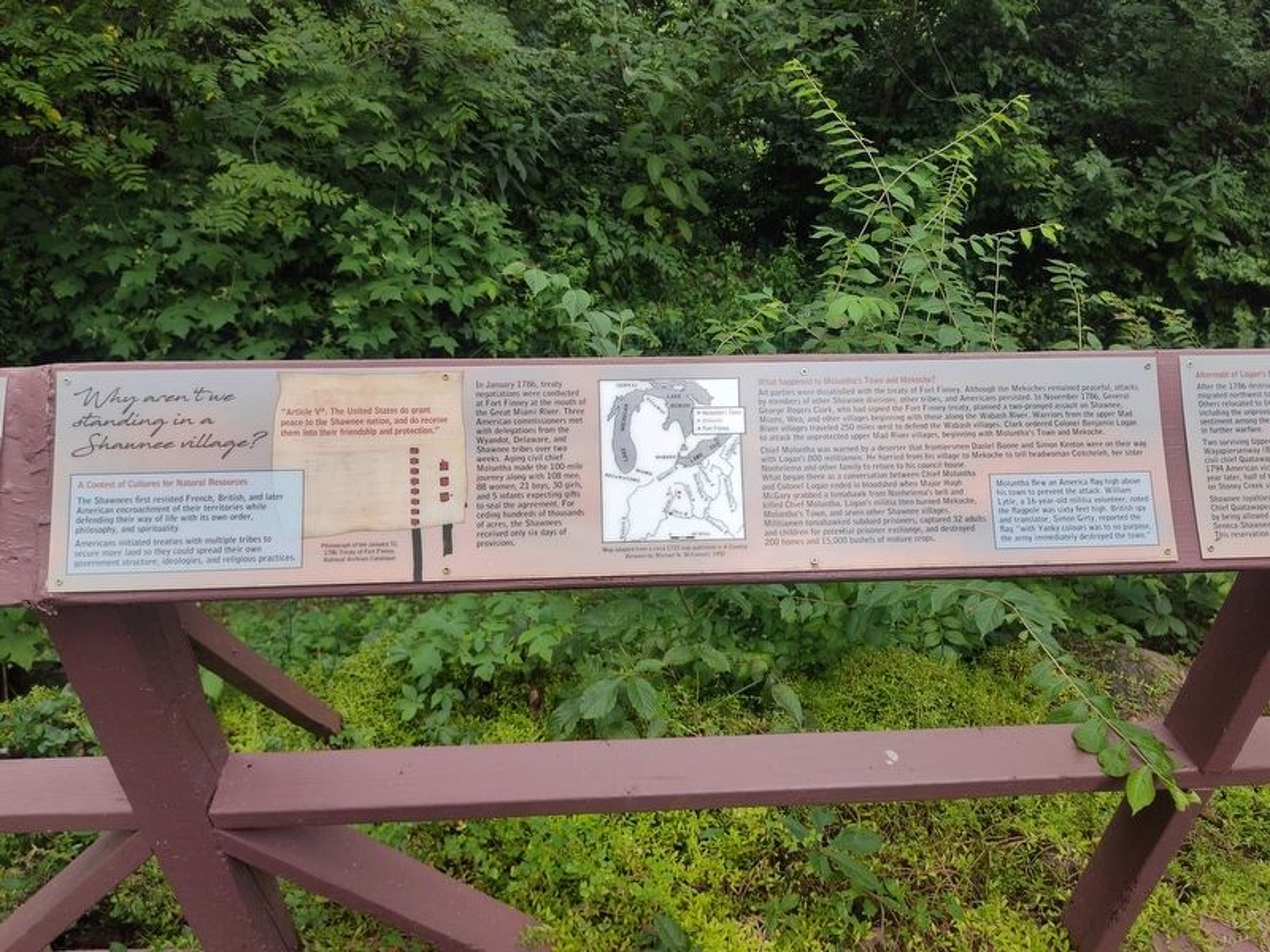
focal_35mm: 23
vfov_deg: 58.9
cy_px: 476
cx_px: 635
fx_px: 844
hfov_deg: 73.9
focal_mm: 5.56
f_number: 1.8
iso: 104
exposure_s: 1/120
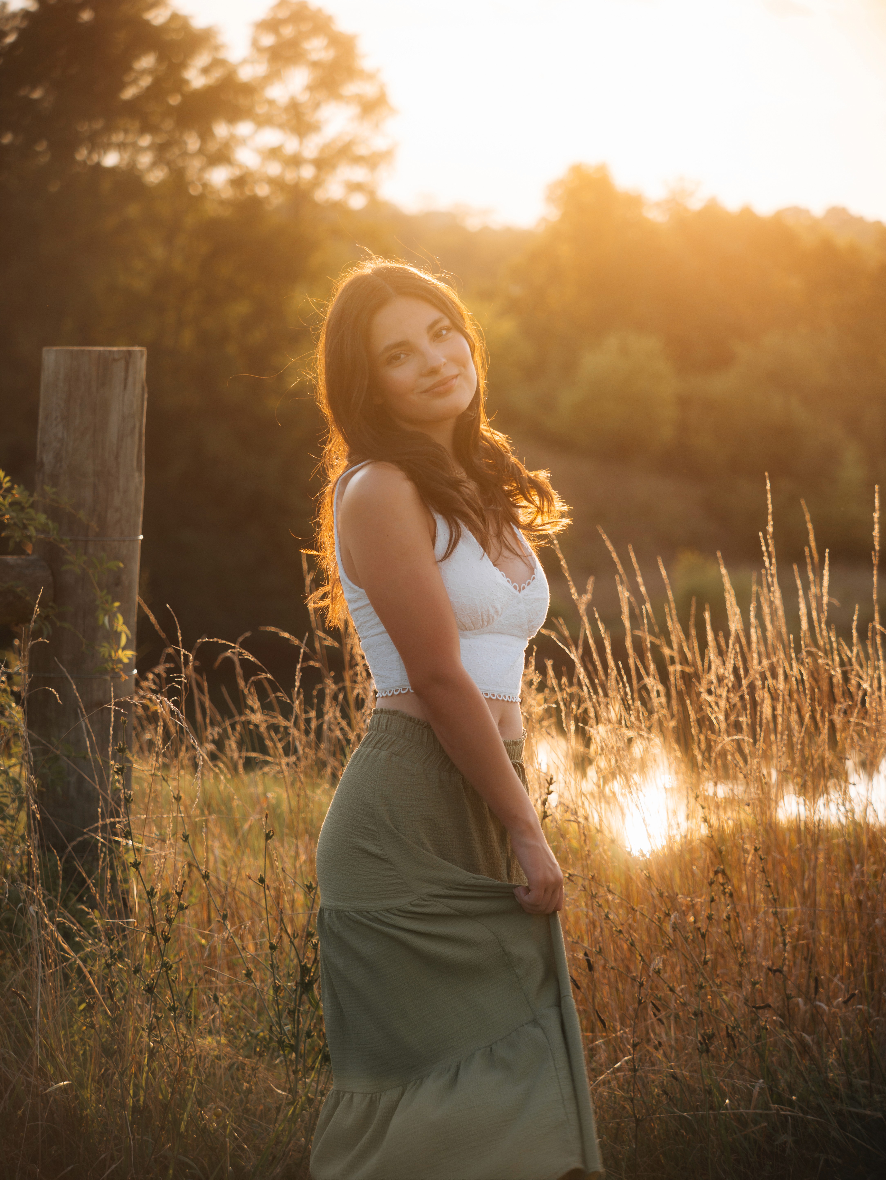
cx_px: 443
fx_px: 4229
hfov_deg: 12.0
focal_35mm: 124
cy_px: 590
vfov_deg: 15.9
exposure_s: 1/400
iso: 100
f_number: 2.8
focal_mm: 57
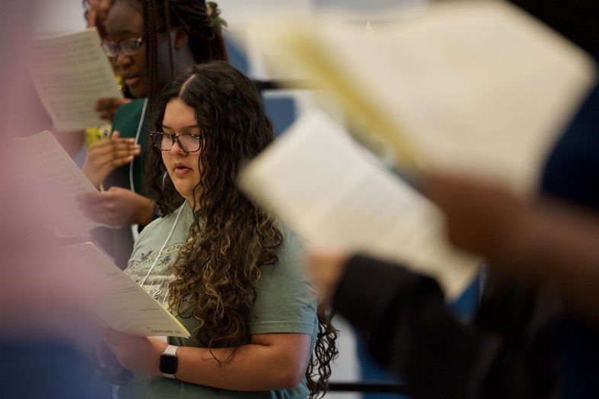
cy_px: 182
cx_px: 219
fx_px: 3908
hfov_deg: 8.8
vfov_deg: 5.8
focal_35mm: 235
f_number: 2.8
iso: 2000
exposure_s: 1/320
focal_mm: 180
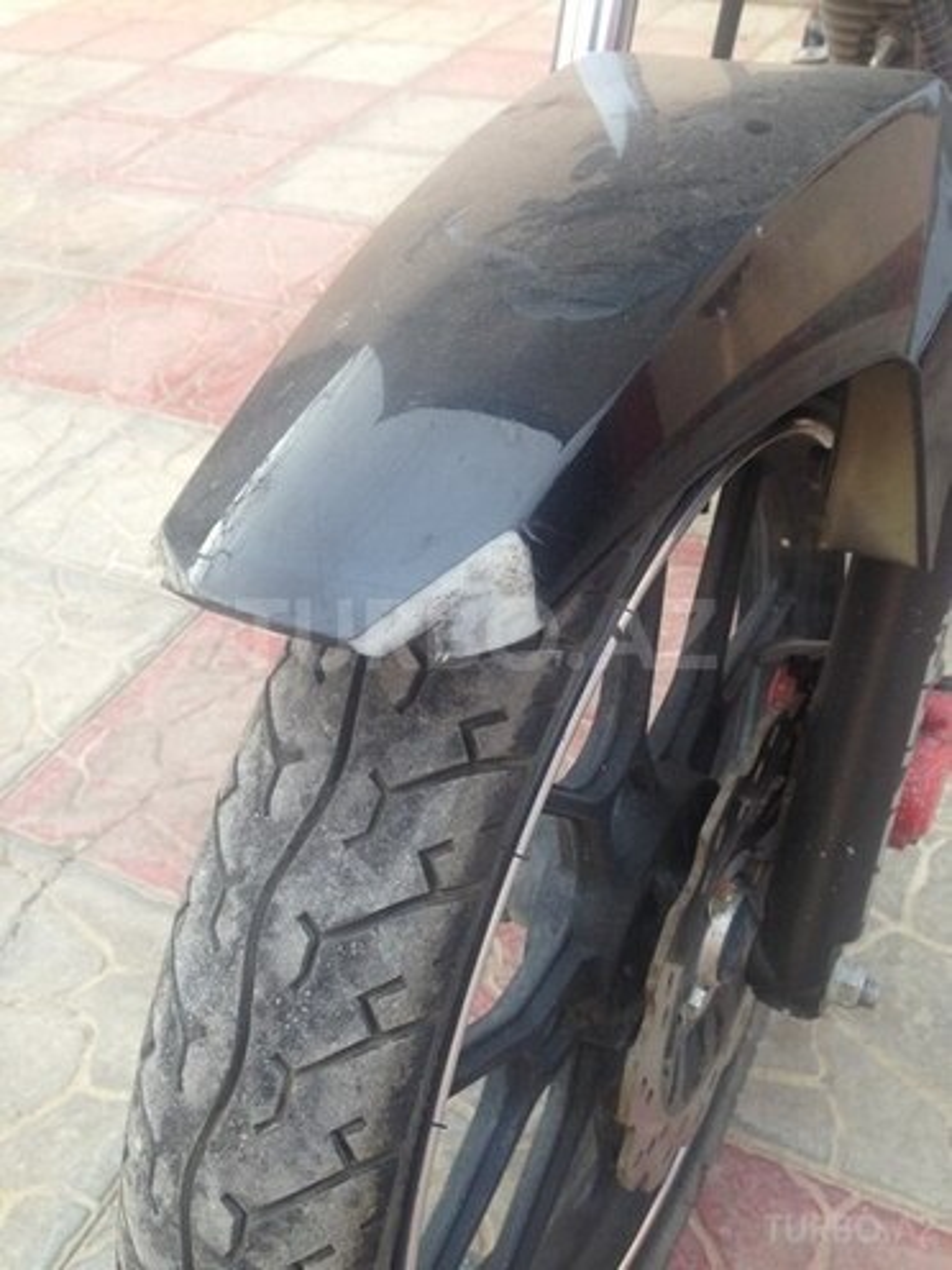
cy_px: 635
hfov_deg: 42.9
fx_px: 1210
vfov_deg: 55.4
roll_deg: +2.2
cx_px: 476
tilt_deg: -39.7
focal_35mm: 33
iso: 50
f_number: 2.4
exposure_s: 1/60
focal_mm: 4.12
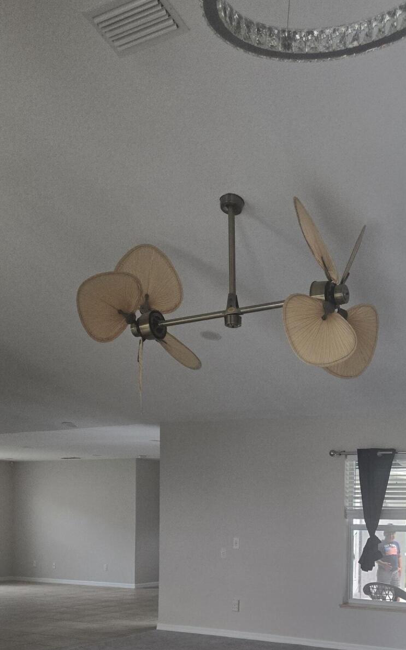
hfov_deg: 30.9
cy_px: 537
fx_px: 726
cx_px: 287
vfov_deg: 45.3
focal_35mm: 41
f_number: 1.8
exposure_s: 1/120
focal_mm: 5.4
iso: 160
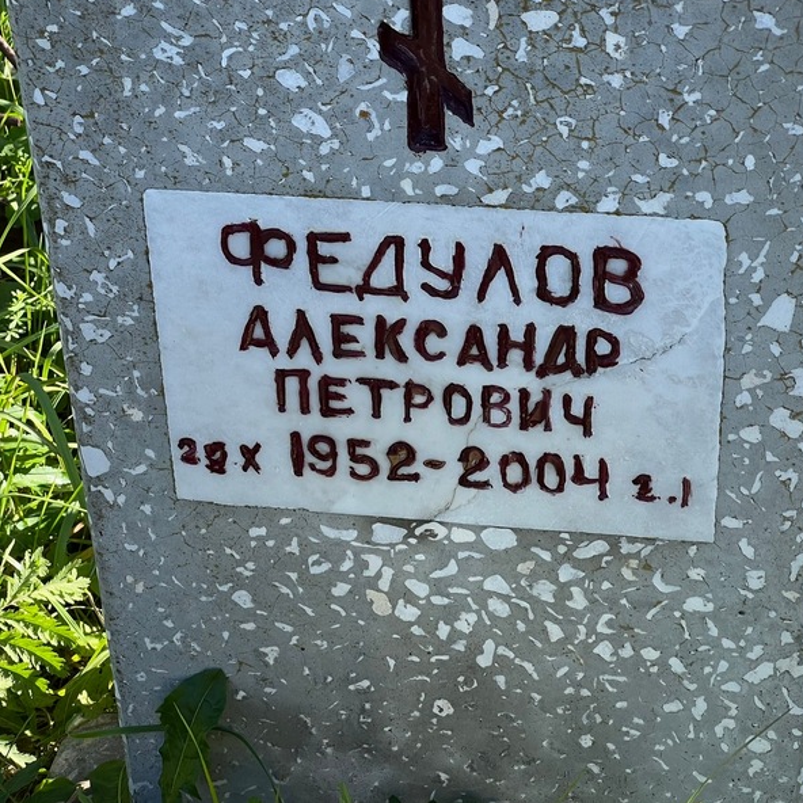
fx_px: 2415
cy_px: 400
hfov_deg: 18.9
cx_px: 365
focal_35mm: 92
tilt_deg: -34.9
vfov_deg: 18.9
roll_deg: -2.4
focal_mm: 9
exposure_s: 1/169
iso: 32
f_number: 2.8
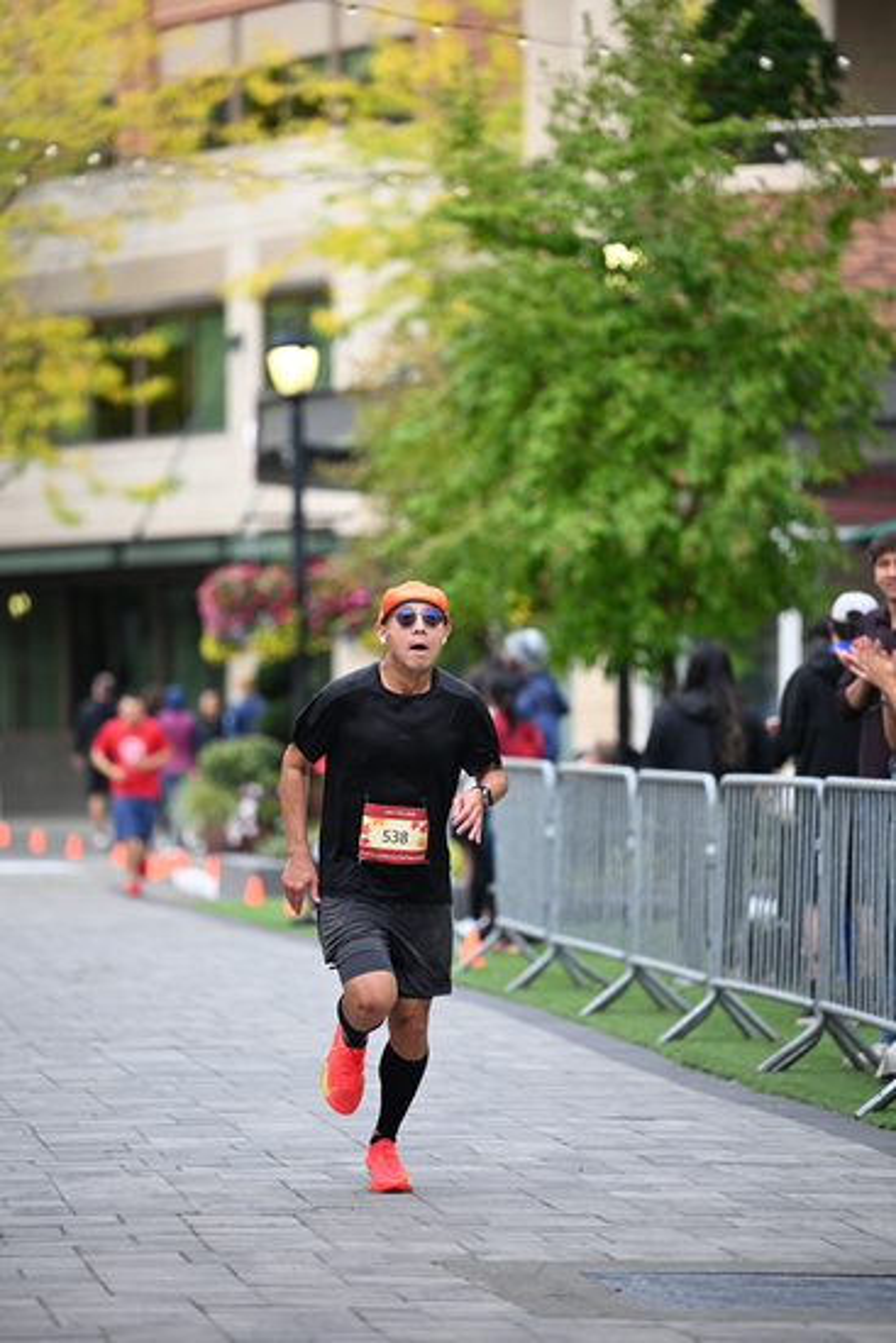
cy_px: 672
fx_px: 6156
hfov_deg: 8.3
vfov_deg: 12.4
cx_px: 448
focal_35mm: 165
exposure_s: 1/1600
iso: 1000
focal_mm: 165
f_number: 2.8
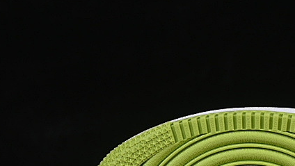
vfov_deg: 6.1
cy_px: 141
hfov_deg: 10.6
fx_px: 1565
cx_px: 354
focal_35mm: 200
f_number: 8
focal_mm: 50
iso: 160
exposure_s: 1/80
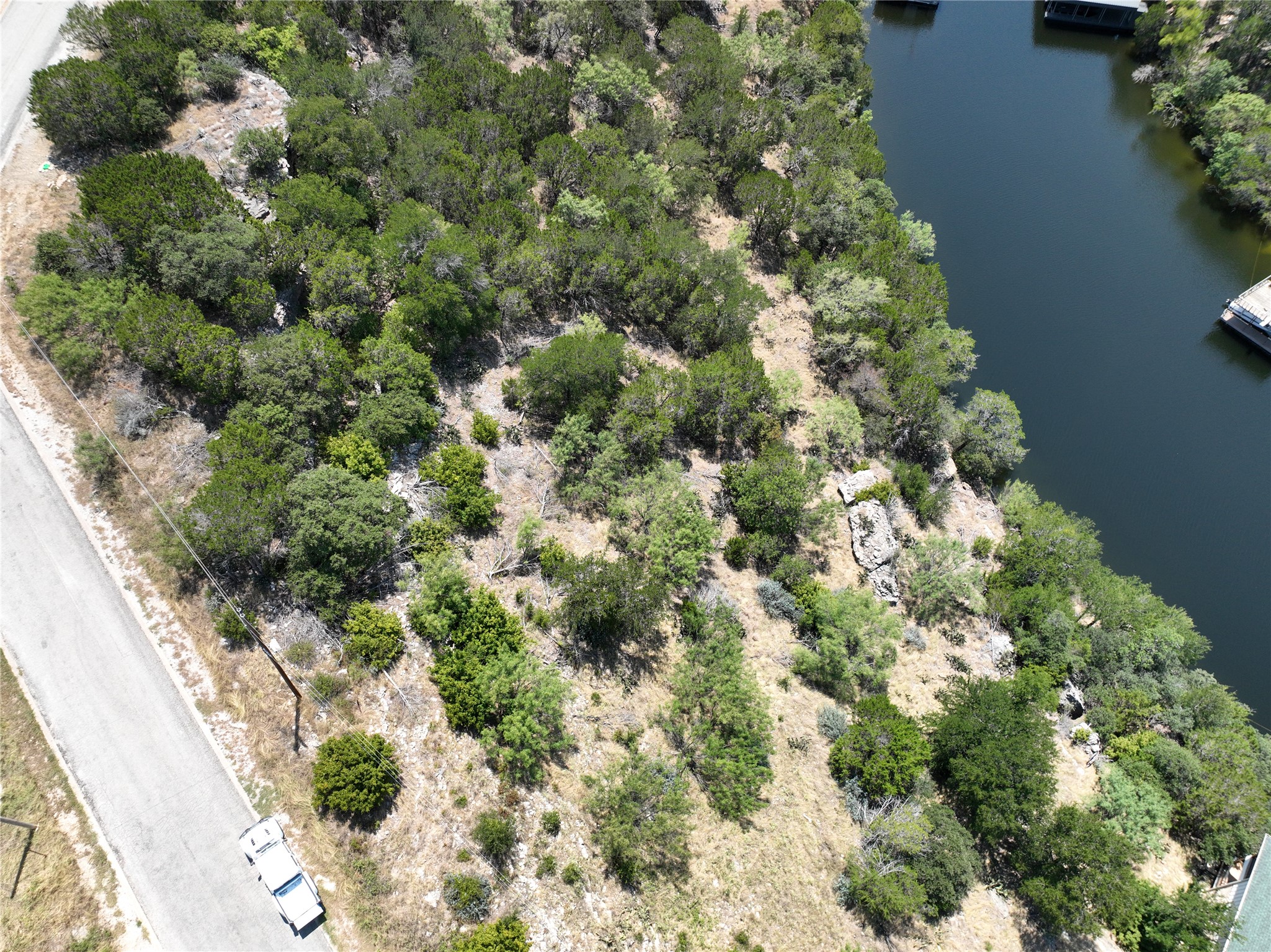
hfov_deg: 71.6
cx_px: 636
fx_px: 881
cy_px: 476
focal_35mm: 24
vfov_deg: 56.8
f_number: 2.8
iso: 100
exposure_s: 1/1250
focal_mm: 12.29
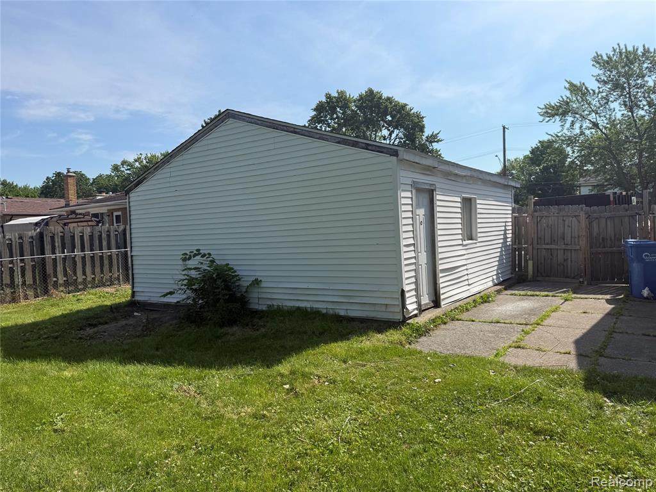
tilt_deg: -1.4
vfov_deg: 56.8
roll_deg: +2.2
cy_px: 246
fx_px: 455
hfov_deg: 71.6
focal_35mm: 24
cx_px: 328
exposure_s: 1/5714
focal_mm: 6.76
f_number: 1.78
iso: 80
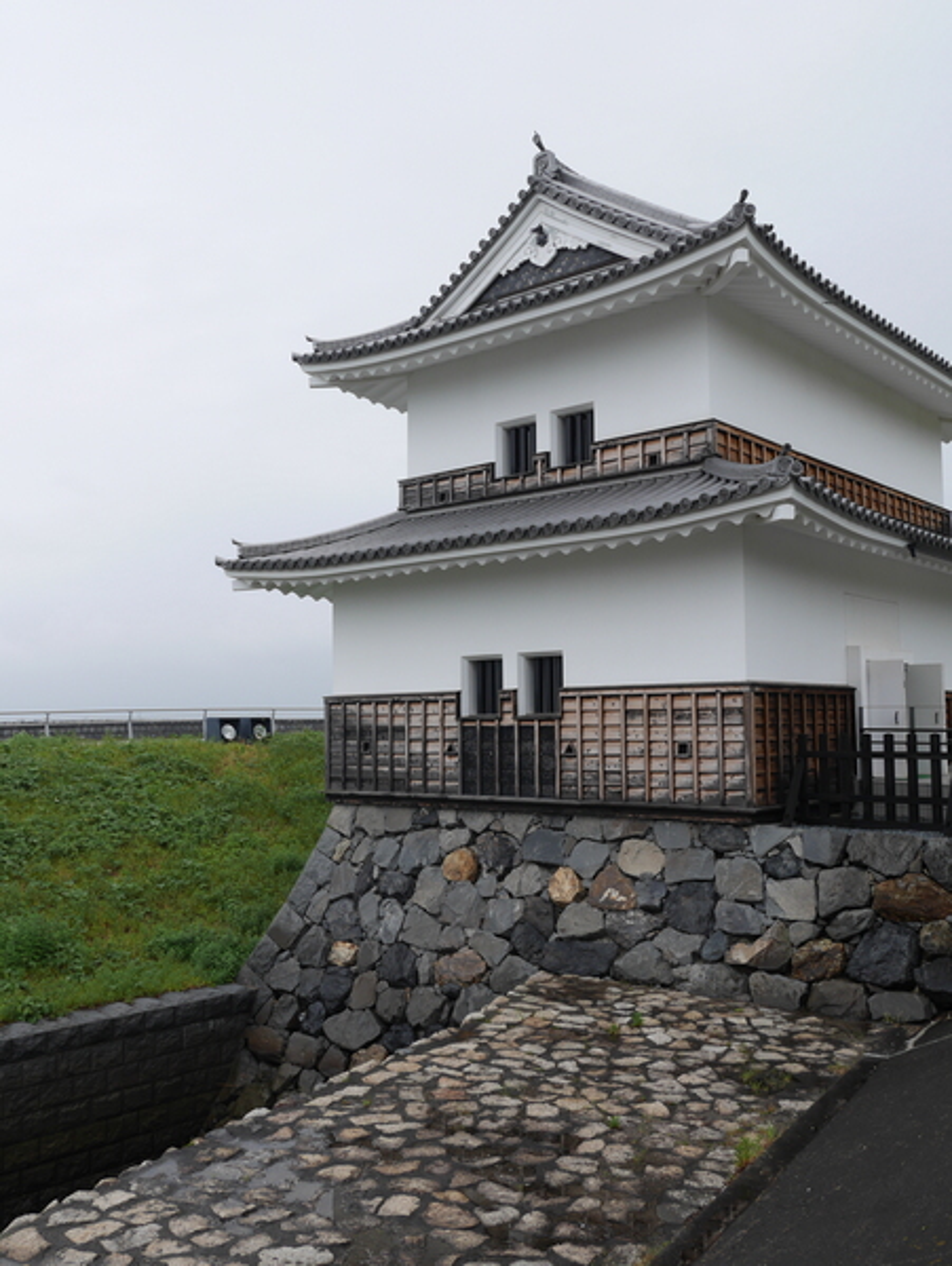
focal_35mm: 32
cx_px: 476
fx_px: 1172
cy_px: 633
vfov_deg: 56.8
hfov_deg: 44.2
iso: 200
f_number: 6.3
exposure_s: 1/320
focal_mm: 16
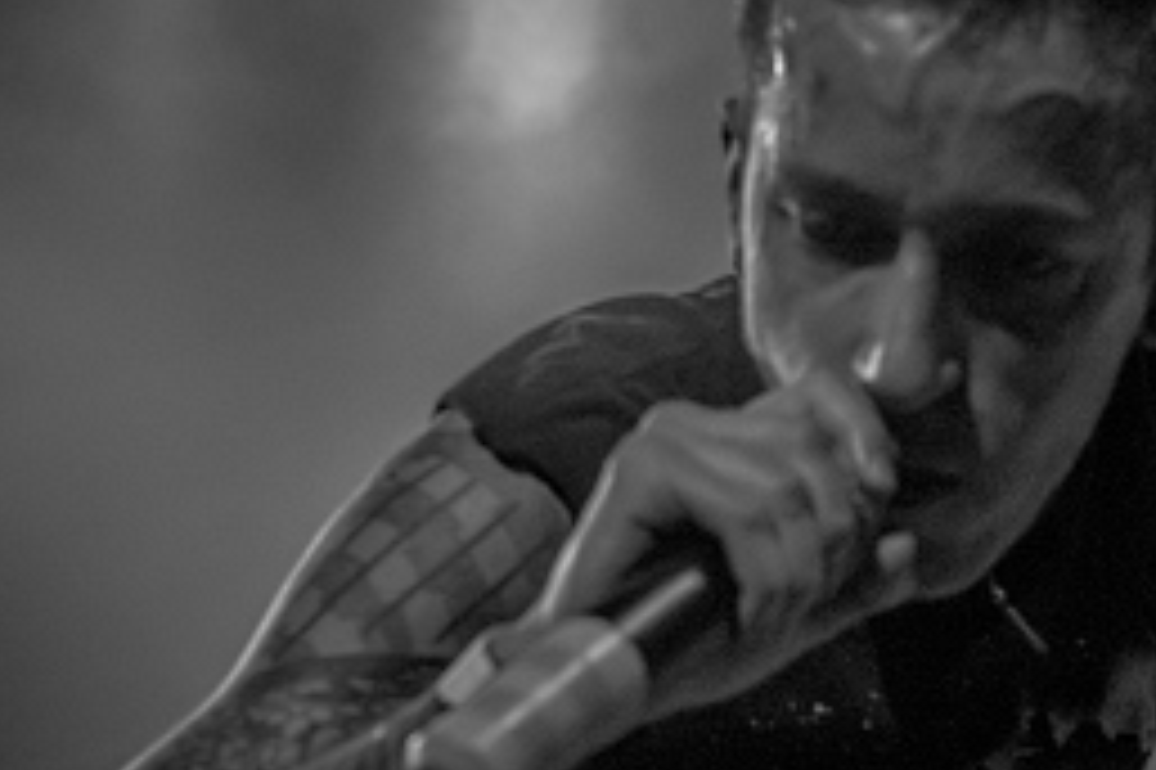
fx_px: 3241
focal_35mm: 101
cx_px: 1053
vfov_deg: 13.5
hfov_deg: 19.8
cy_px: 579
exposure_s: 1/100
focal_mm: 36
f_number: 2.8
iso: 4000
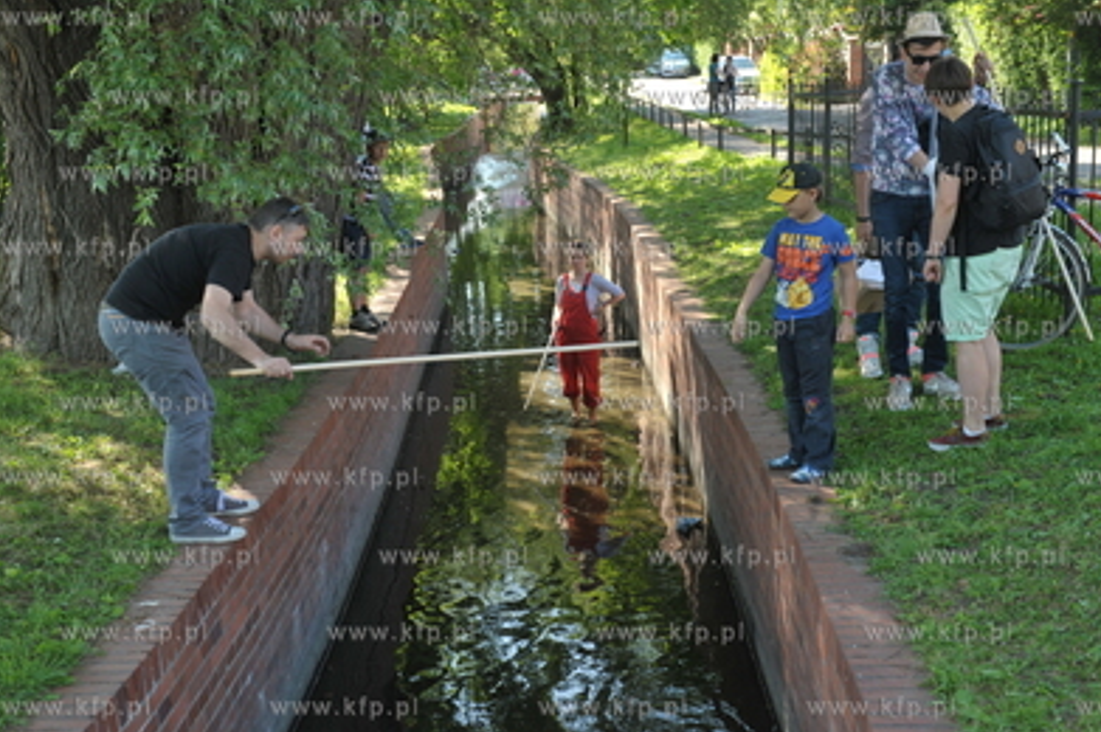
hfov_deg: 43.6
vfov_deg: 29.8
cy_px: 363
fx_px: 1375
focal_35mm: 45
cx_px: 552
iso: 400
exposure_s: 1/160
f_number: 5.6
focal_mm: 44
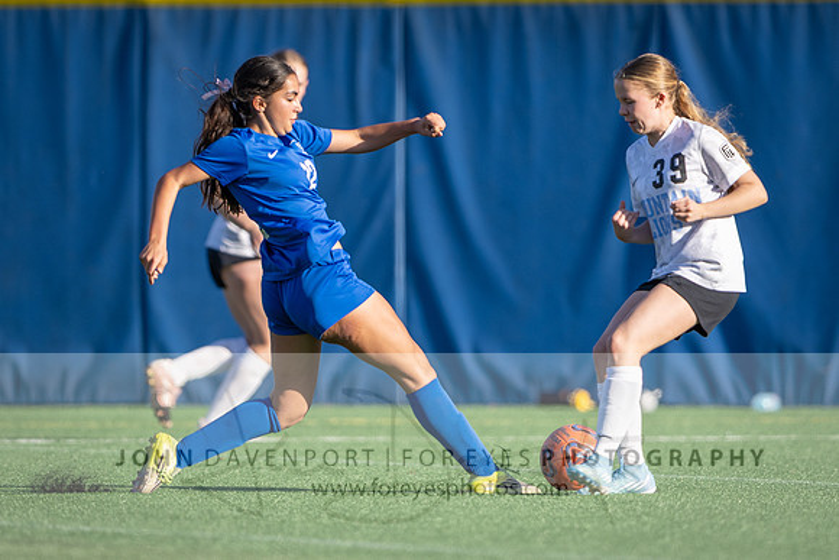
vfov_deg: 1.8
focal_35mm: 780
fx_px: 18191
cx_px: 393
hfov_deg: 2.6
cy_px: 192
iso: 140
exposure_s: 1/2000
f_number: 2.8
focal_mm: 400
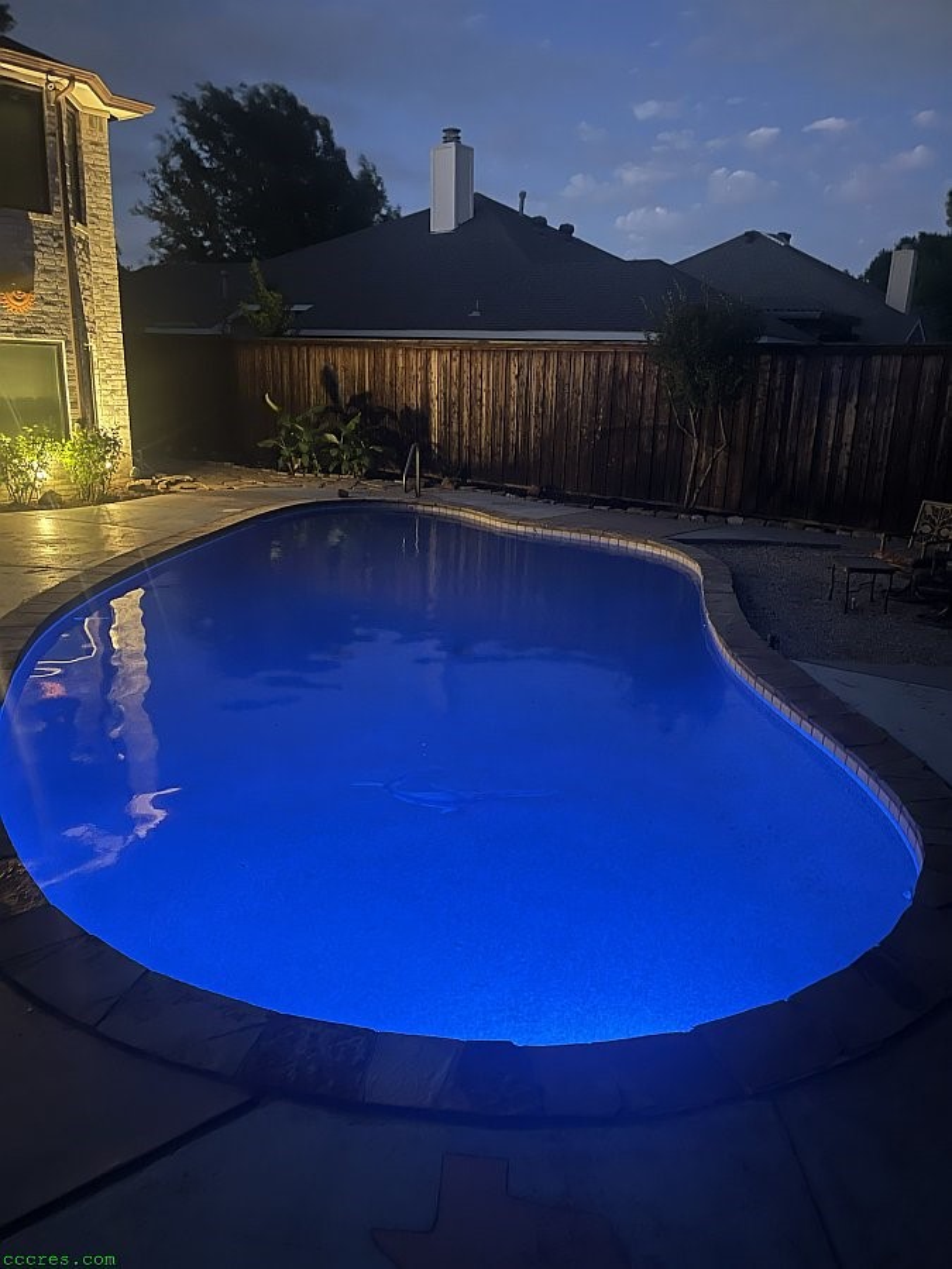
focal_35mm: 25
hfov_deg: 54.9
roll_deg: -2.3
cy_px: 634
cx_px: 476
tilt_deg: -17.1
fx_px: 917
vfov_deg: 69.4
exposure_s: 1/15
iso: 1250
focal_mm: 5.1
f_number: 1.6
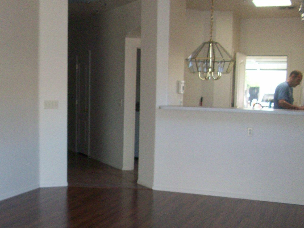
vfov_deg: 26.9
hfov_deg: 35.0
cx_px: 87
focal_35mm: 54
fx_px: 474
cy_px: 149
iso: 160
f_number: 2.8
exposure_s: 1/60
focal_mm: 5.7
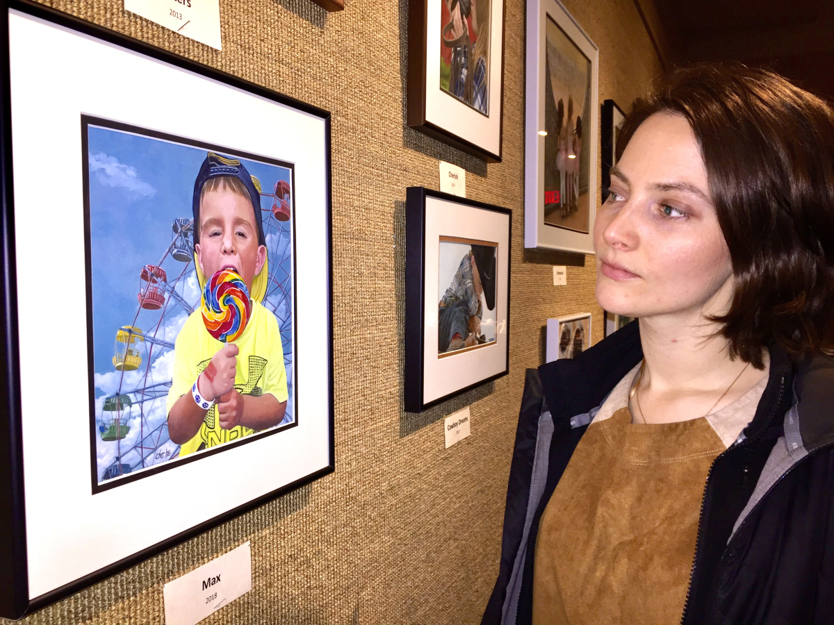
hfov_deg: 61.7
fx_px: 699
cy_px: 312
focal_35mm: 29
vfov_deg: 48.2
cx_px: 417
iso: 64
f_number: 2.2
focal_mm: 4.15
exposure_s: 1/30
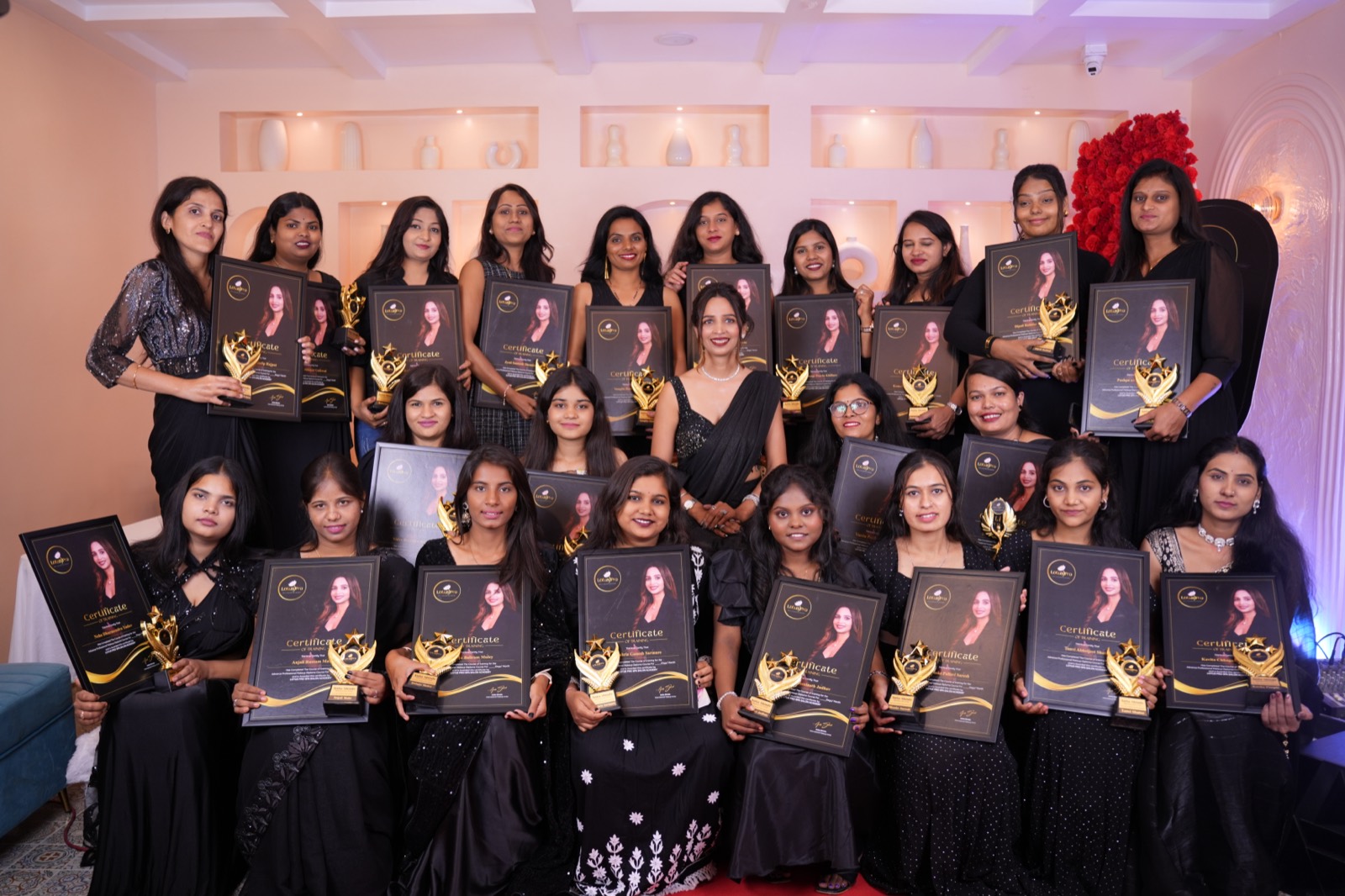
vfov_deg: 46.4
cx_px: 672
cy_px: 448
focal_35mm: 28
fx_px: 1046
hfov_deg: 65.5
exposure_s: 1/160
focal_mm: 28
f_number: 2.8
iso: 320
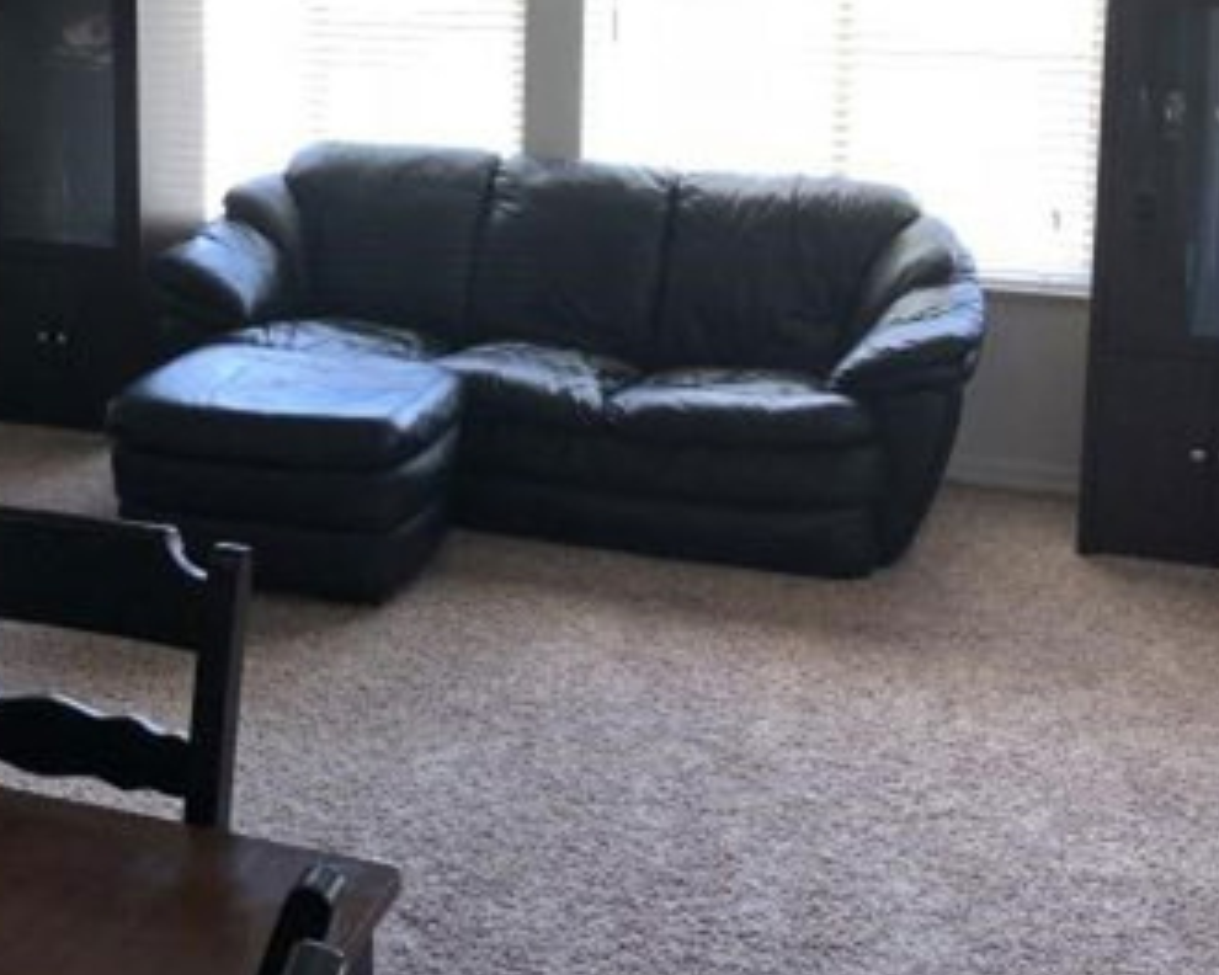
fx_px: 1912
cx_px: 358
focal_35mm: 53
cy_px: 129
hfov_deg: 34.8
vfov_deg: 27.7
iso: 25
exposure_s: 1/40
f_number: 1.8
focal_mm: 4
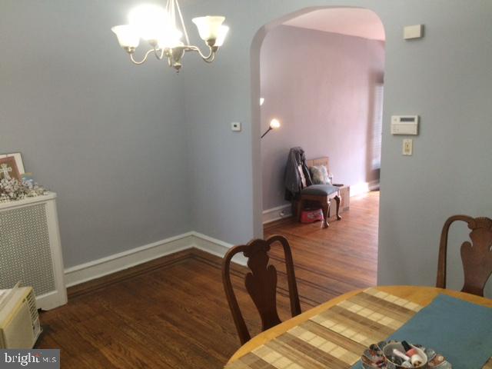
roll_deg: +0.7
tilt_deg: -12.9
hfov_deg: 61.7
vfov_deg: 48.2
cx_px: 246
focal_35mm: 29
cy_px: 184
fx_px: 412
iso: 160
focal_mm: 4.15
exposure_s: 1/30
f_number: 2.2
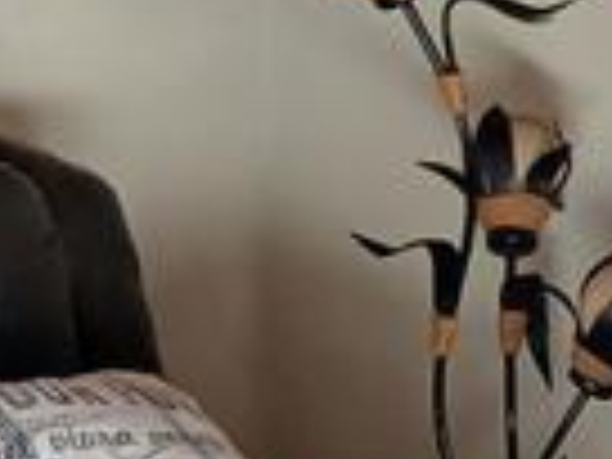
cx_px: 891
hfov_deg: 12.3
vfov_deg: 9.6
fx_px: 2705
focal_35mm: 153
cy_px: 428
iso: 80
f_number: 1.8
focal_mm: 3.98
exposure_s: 1/50
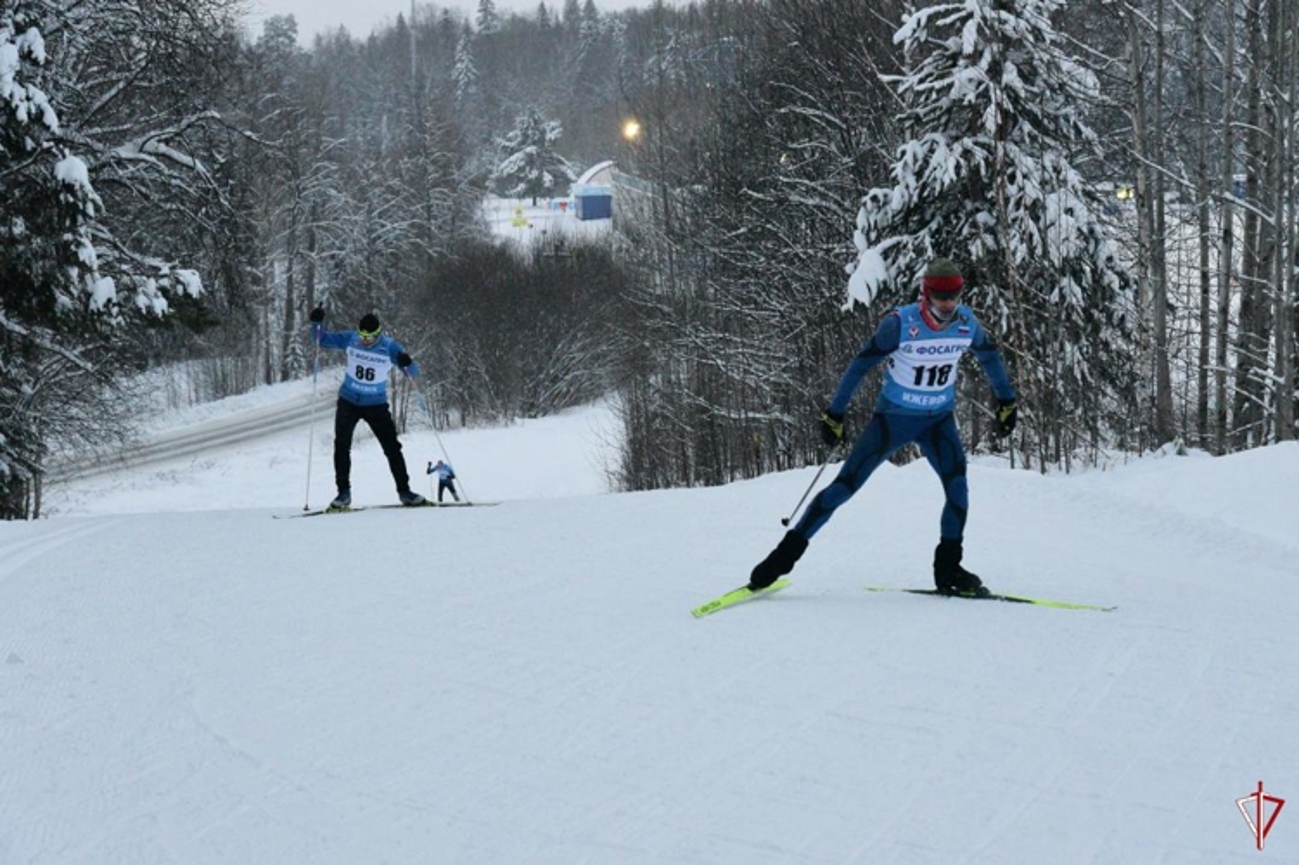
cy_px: 432
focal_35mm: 82
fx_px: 2957
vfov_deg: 16.6
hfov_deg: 24.8
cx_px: 650
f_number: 7.1
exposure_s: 1/800
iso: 12800
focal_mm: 82
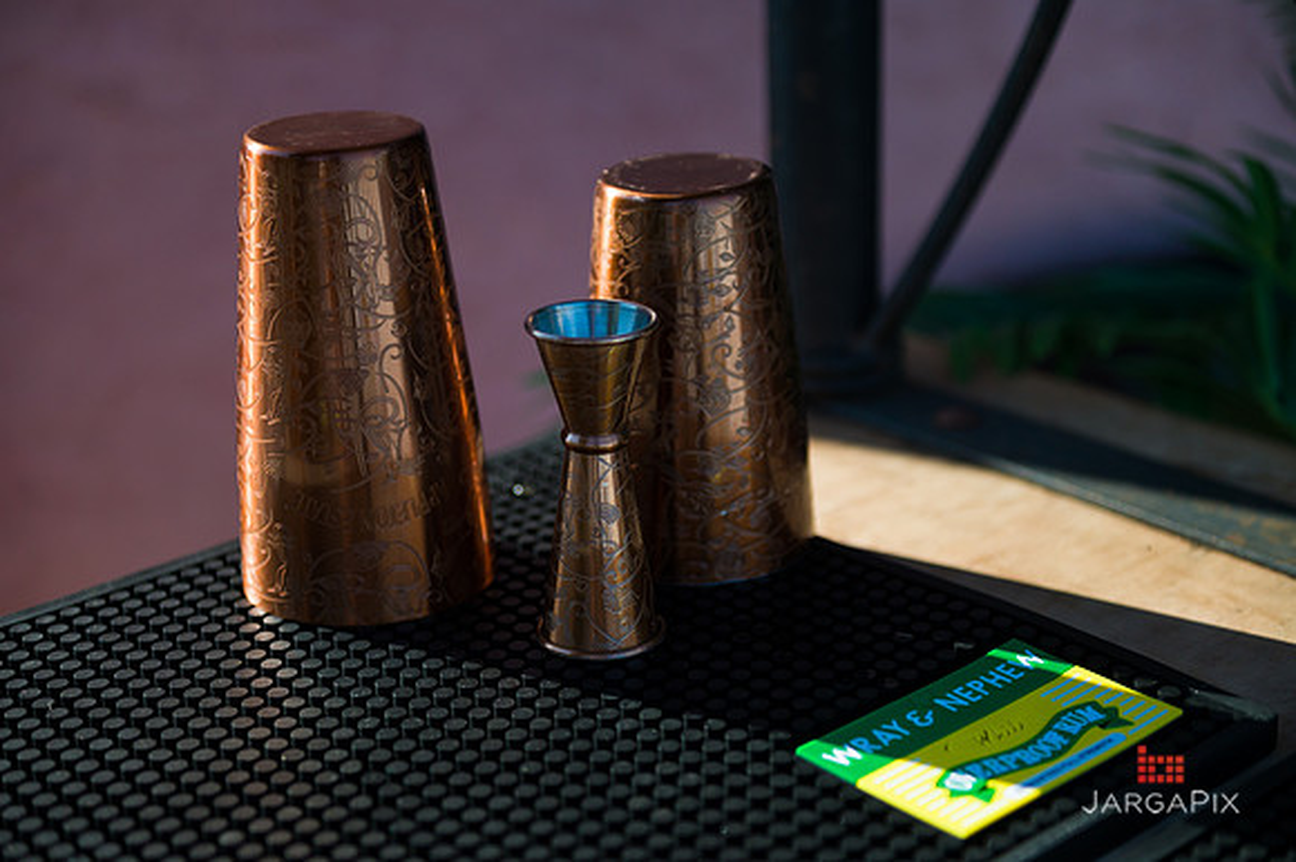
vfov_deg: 23.4
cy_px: 431
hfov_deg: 34.5
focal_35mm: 58
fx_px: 2087
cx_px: 648
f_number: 3.2
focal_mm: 58
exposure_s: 1/8000
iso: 1000
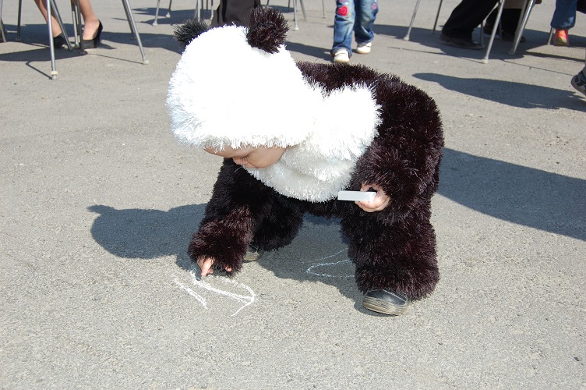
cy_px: 195
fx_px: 634
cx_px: 293
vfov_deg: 34.1
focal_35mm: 39
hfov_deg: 49.6
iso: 200
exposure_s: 1/500
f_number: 7.1
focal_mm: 26
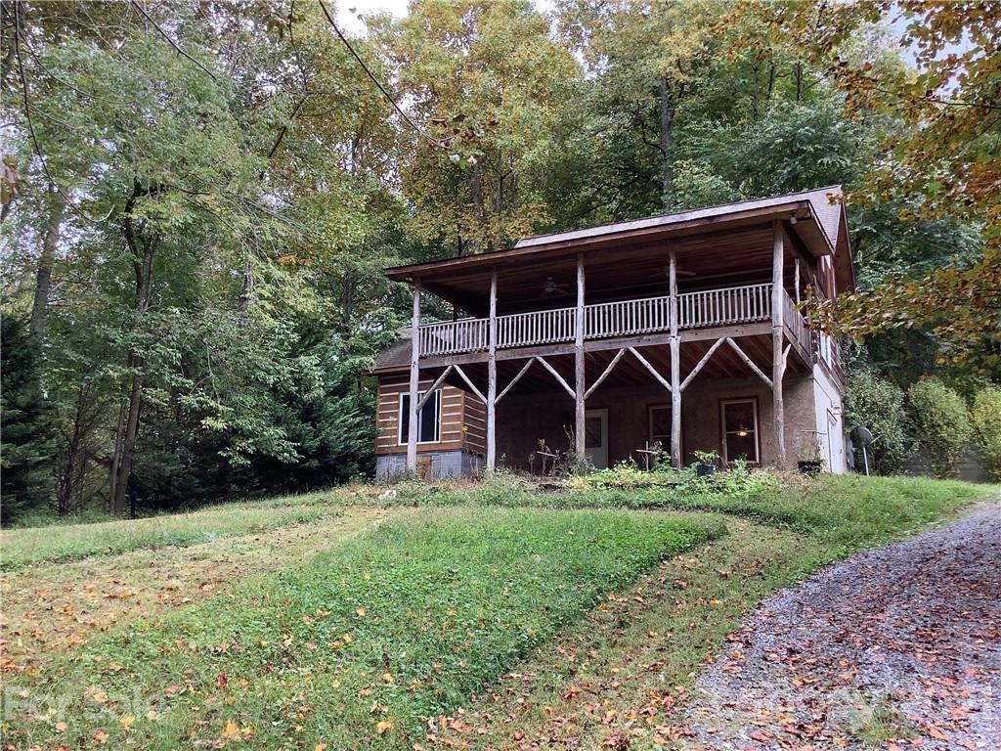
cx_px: 500
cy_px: 376
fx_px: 896
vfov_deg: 45.4
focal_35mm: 31
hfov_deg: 58.4
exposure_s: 1/120
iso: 50
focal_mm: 3.3
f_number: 2.4
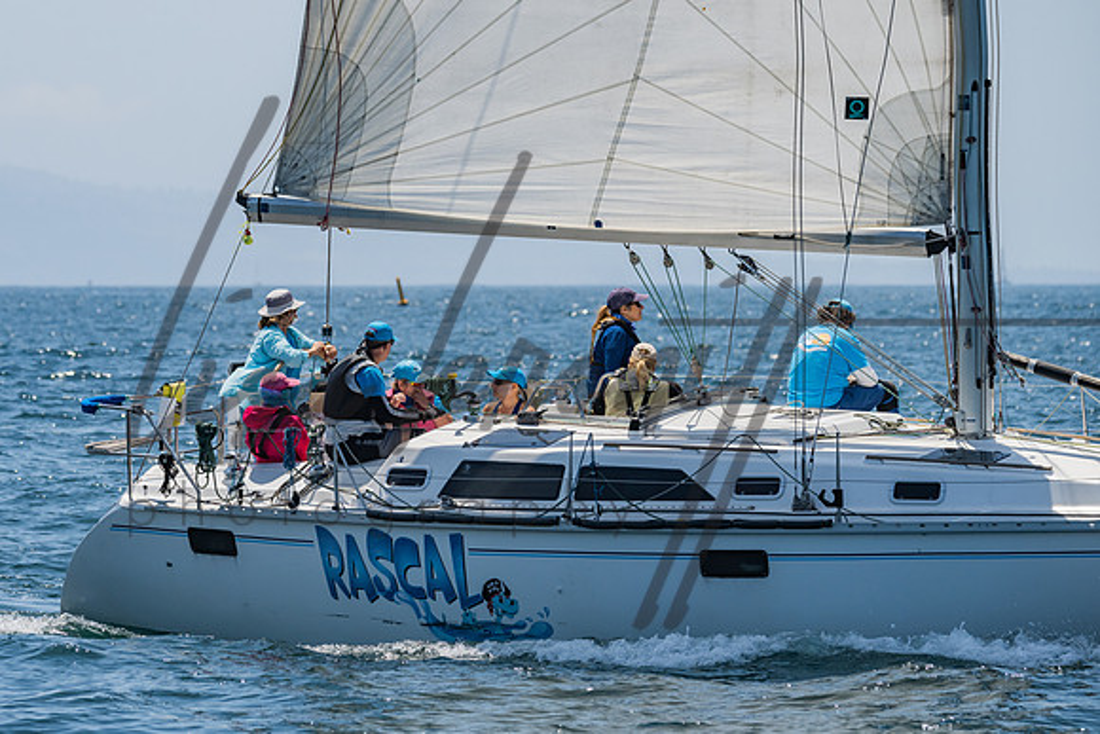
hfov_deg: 7.0
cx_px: 437
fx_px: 8992
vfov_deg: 4.7
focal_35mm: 294
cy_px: 345
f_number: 6.3
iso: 250
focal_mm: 220
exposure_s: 1/2000
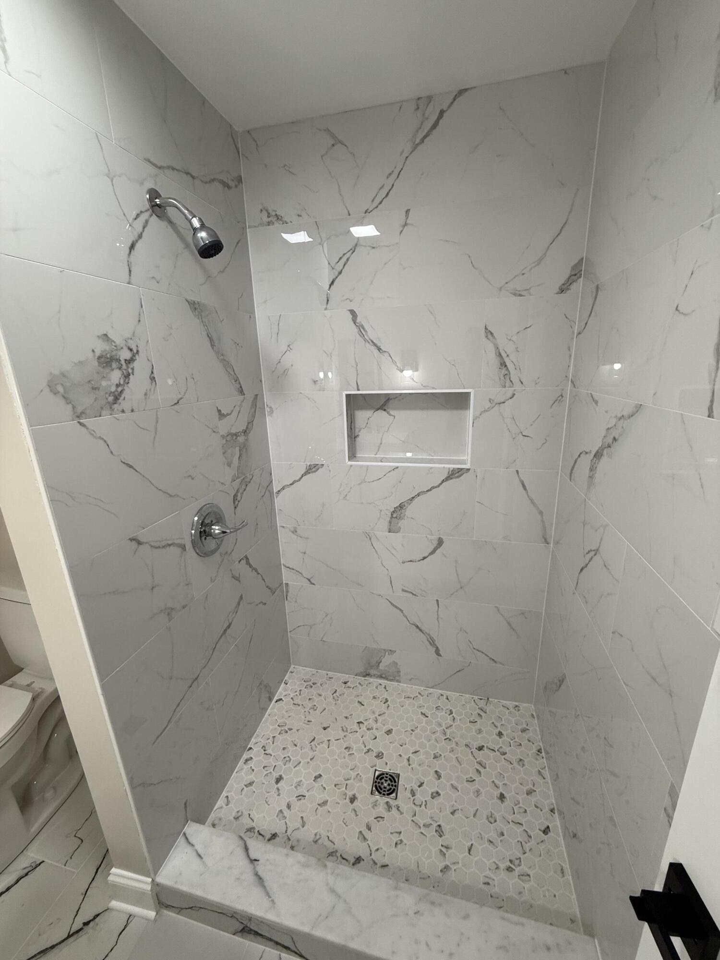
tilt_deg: -16.2
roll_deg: +2.1
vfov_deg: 102.1
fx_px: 388
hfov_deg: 85.7
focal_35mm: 14
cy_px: 480
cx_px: 360
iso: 160
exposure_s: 1/120
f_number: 2.2
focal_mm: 2.22
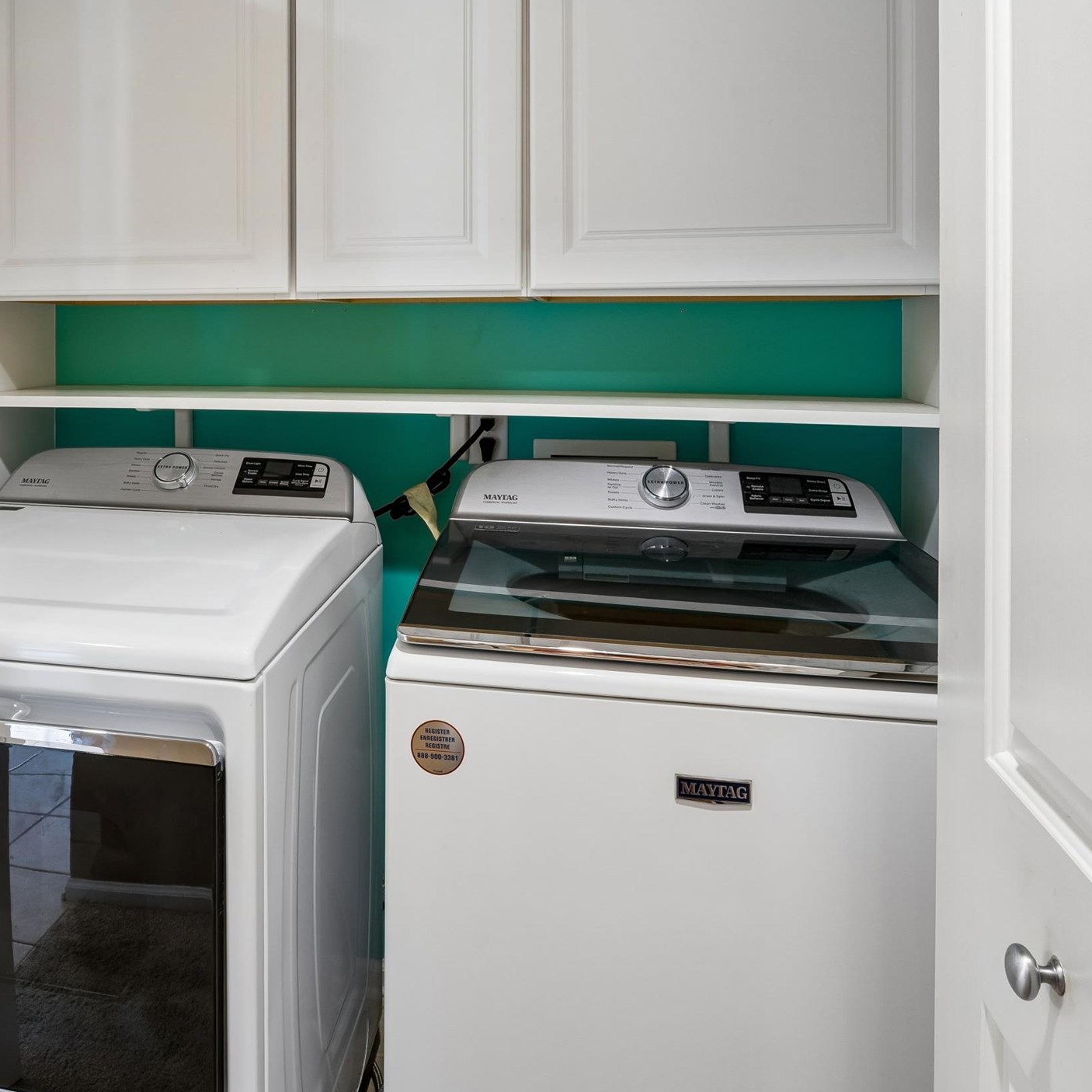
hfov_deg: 57.9
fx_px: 968
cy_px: 356
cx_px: 388
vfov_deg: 57.5
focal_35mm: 27
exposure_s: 1/1.25
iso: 400
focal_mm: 14.6
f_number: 13
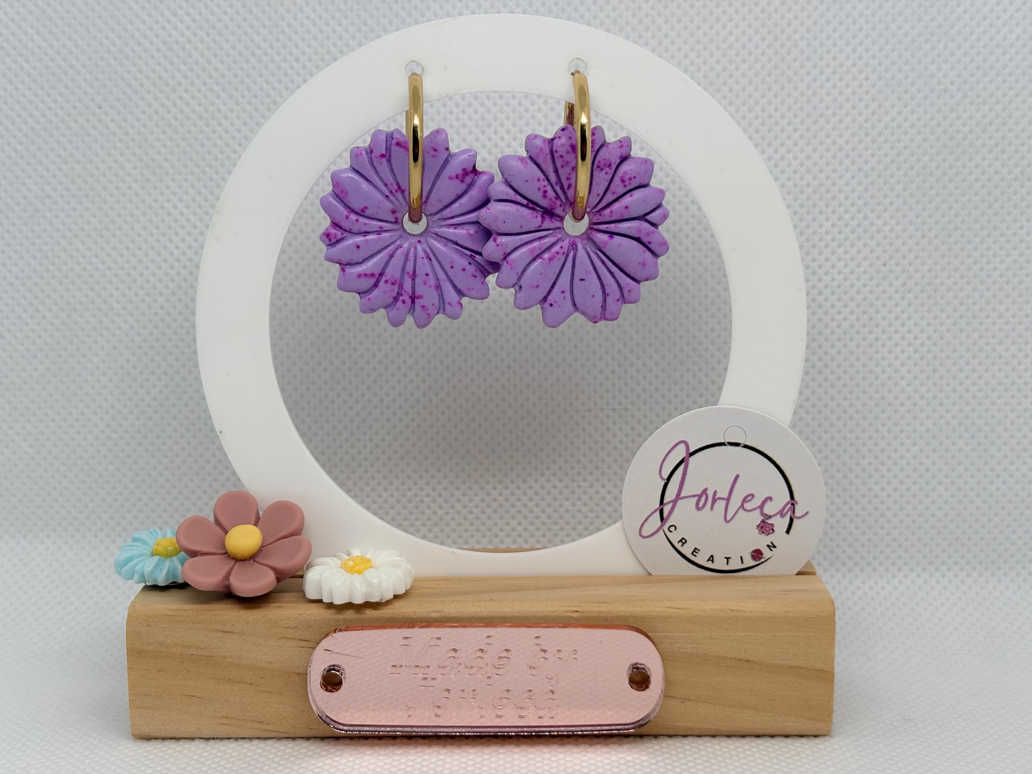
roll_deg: +0.9
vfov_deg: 28.0
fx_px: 1550
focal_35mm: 52
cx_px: 516
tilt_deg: -7.5
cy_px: 387
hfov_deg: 36.8
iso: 32
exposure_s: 1/365
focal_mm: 5.96
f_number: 1.6
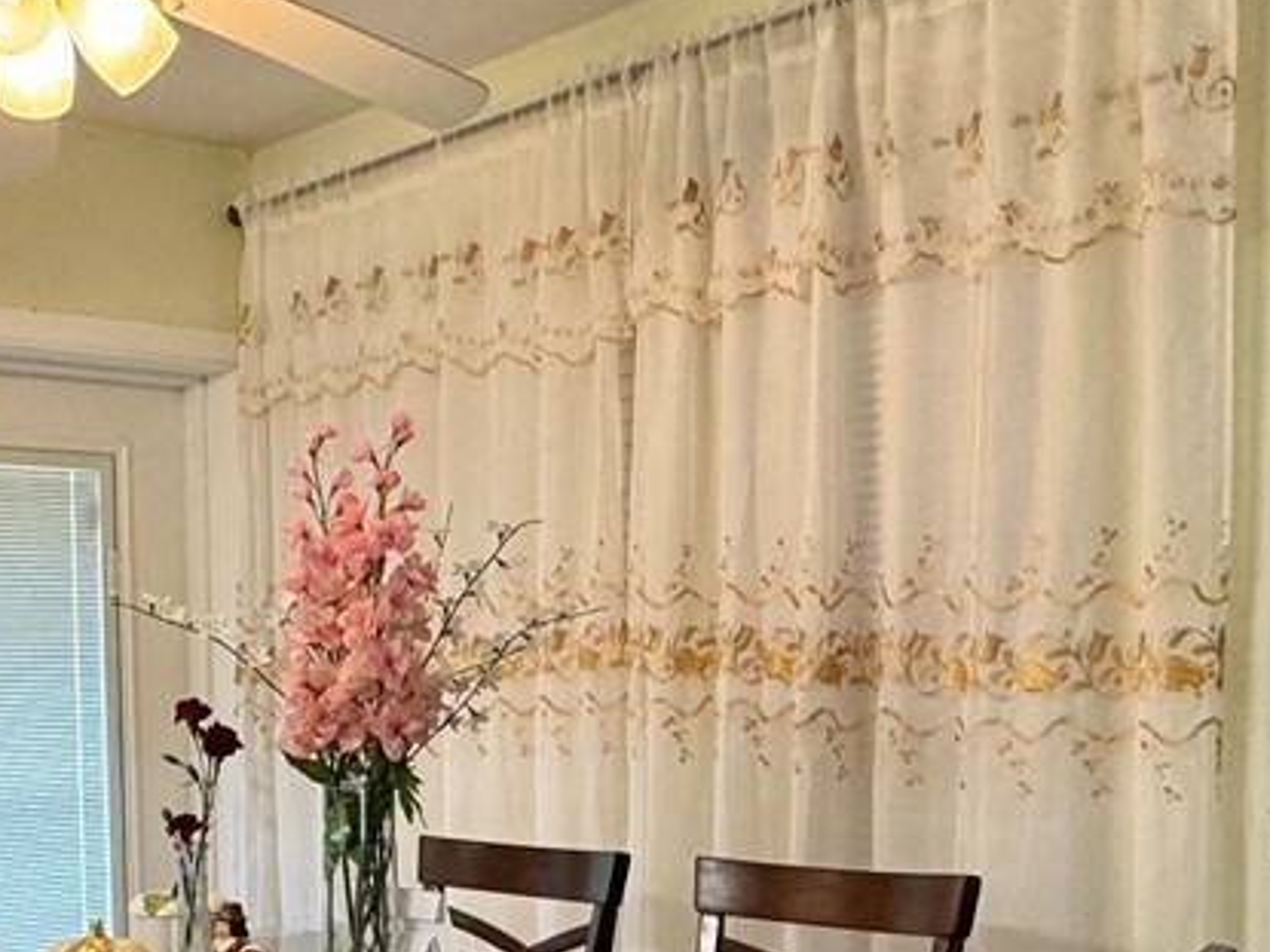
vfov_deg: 26.0
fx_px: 1981
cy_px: 888
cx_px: 355
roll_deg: +0.5
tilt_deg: -6.0
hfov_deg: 35.0
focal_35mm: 54
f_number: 2.2
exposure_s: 1/60
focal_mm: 2.22
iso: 160
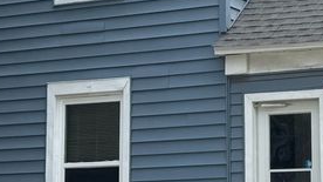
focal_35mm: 97
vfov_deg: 12.5
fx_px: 830
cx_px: 358
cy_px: 116
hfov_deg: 20.9
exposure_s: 1/1637
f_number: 1.78
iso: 80
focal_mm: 6.76
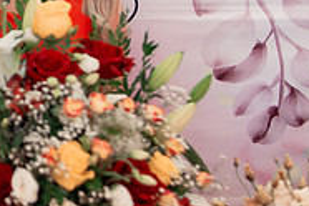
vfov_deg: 12.4
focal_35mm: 109
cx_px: -146
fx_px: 936
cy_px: 1
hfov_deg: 17.1
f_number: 2.8
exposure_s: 1/250
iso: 800
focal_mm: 35
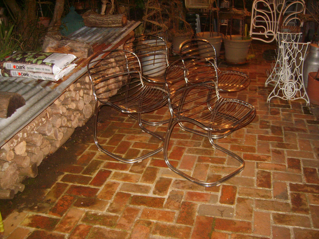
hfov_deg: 52.6
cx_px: 160
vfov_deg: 40.7
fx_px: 323
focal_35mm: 35
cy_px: 120
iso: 235
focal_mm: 7.4
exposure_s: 1/30
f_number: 2.8
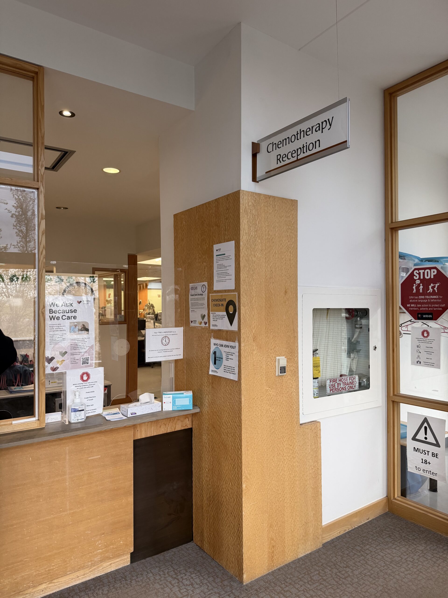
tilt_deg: +0.0
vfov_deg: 71.6
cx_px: 224
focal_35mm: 24
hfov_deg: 56.8
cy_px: 299
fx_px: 414
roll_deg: +0.3
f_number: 1.78
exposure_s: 1/121
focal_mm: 6.76
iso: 200
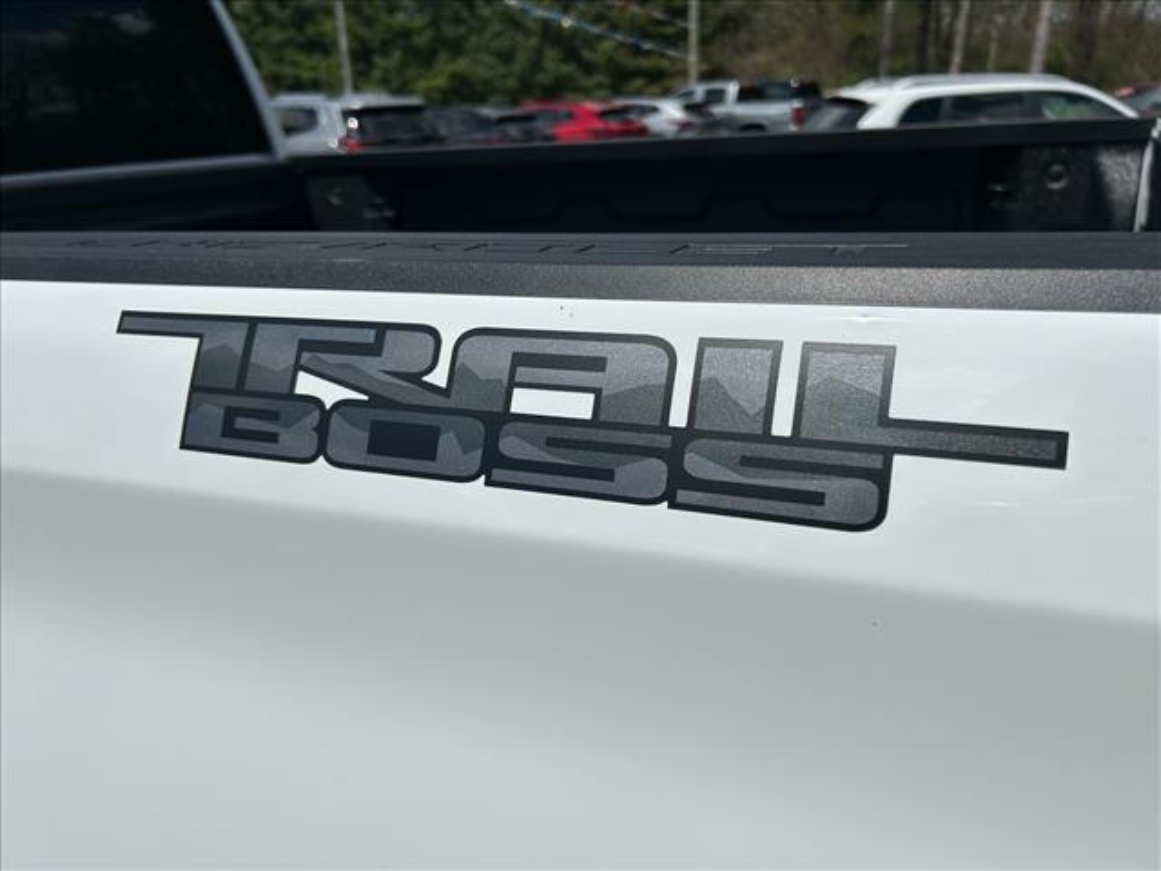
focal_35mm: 26
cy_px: 436
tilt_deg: -19.9
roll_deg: +1.2
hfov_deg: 67.3
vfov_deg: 53.1
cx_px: 580
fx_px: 872
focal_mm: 5.7
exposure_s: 1/14286
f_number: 1.5
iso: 50
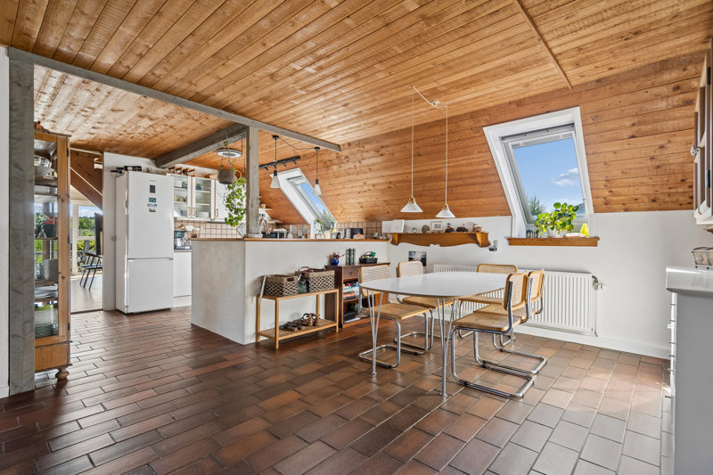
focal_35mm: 17
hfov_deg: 93.3
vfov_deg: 70.4
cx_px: 356
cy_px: 238
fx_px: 337
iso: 400
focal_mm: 17
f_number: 4.5
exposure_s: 1/160
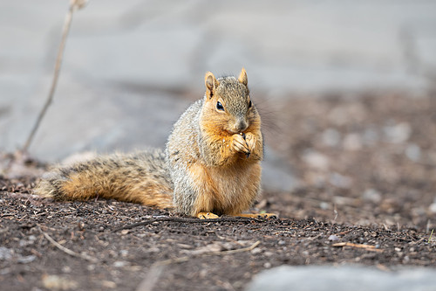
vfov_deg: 4.5
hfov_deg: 6.8
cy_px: 154
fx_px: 3680
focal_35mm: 304
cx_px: 207
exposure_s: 1/640
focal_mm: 200
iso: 125
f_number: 2.8
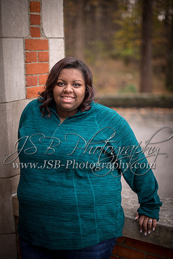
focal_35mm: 50
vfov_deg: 39.6
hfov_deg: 27.0
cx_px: 86
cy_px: 130
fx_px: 360
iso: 200
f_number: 1.4
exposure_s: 1/80
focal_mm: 50
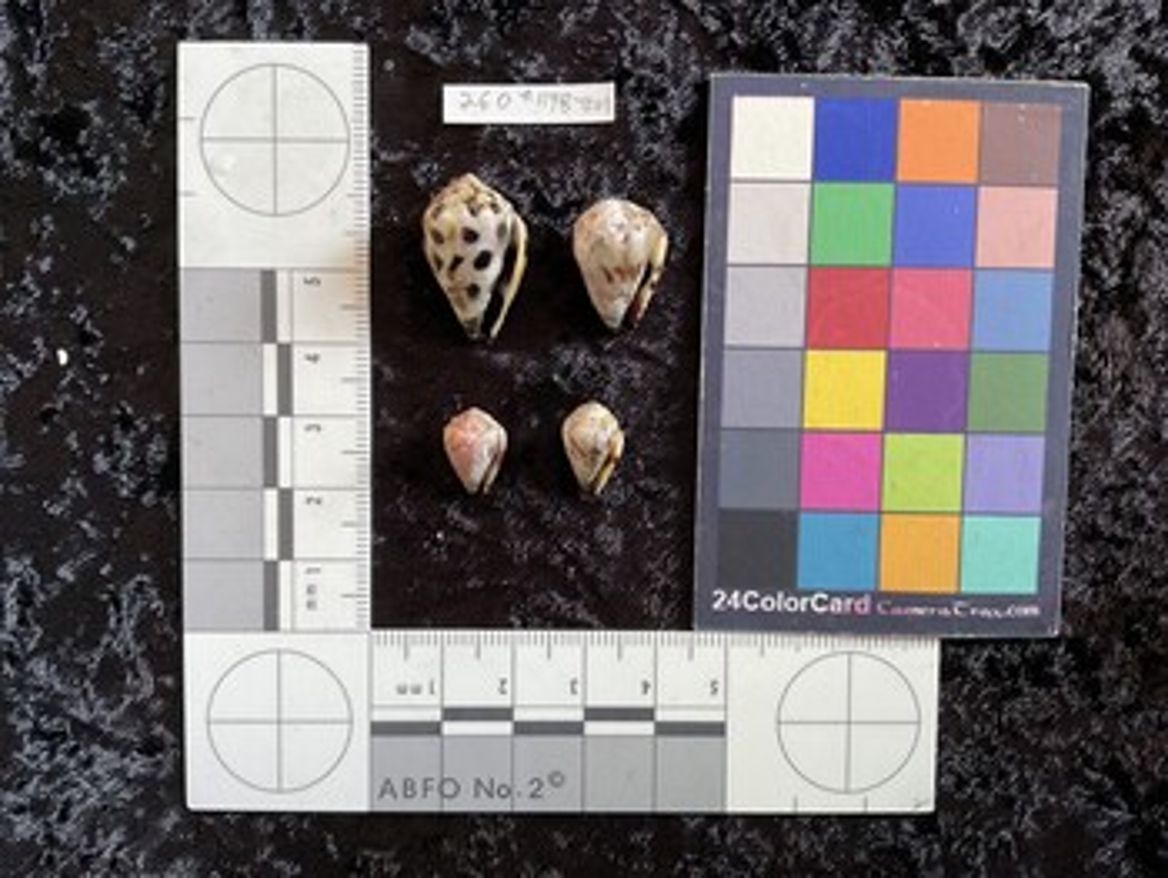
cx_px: 584
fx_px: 979
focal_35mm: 29
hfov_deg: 61.6
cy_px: 439
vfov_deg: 48.3
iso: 200
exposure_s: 1/60
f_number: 1.8
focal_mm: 3
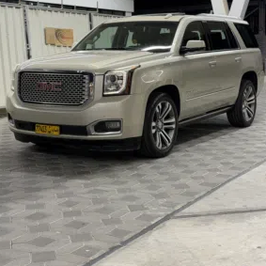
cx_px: 135
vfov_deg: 28.4
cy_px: 85
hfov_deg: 28.6
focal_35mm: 60
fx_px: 522
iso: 80
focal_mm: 6.76
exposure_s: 1/82
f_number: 1.78
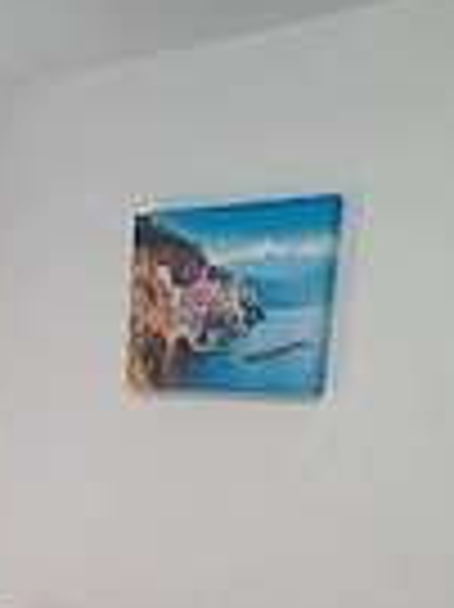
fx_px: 1349
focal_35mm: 77
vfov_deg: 23.2
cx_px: 184
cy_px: 734
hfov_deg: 19.1
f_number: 2.4
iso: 320
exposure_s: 1/50
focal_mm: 4.32
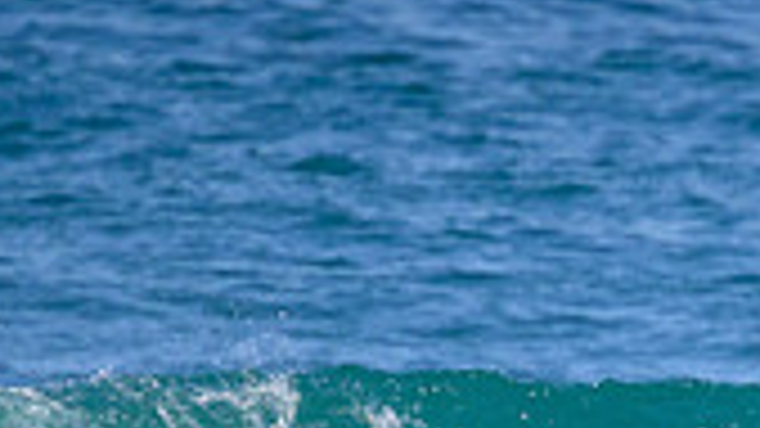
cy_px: 804
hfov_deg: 0.8
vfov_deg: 0.4
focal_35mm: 2881
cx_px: 778
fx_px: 58049
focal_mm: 800
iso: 2200
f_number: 11
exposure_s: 1/2000
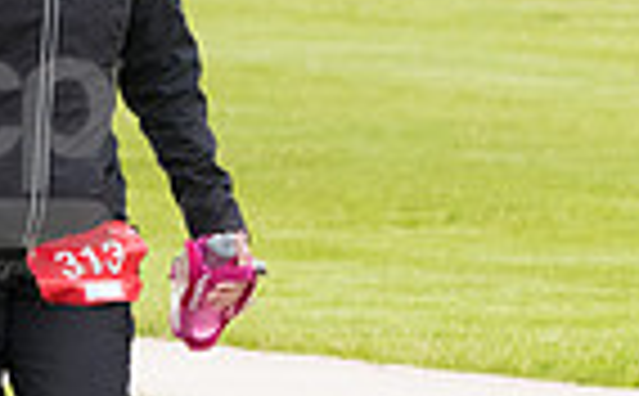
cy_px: 153
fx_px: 13499
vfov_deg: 1.7
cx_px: 7
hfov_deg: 2.7
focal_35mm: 777
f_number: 7.1
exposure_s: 1/1600
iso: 4000
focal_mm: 160
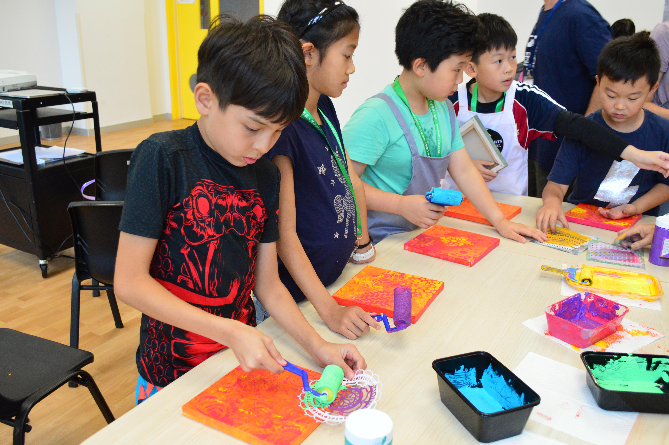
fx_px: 613
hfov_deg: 57.3
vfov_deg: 39.9
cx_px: 334
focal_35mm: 33
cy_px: 222
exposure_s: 1/100
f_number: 5
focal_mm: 22
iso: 1600
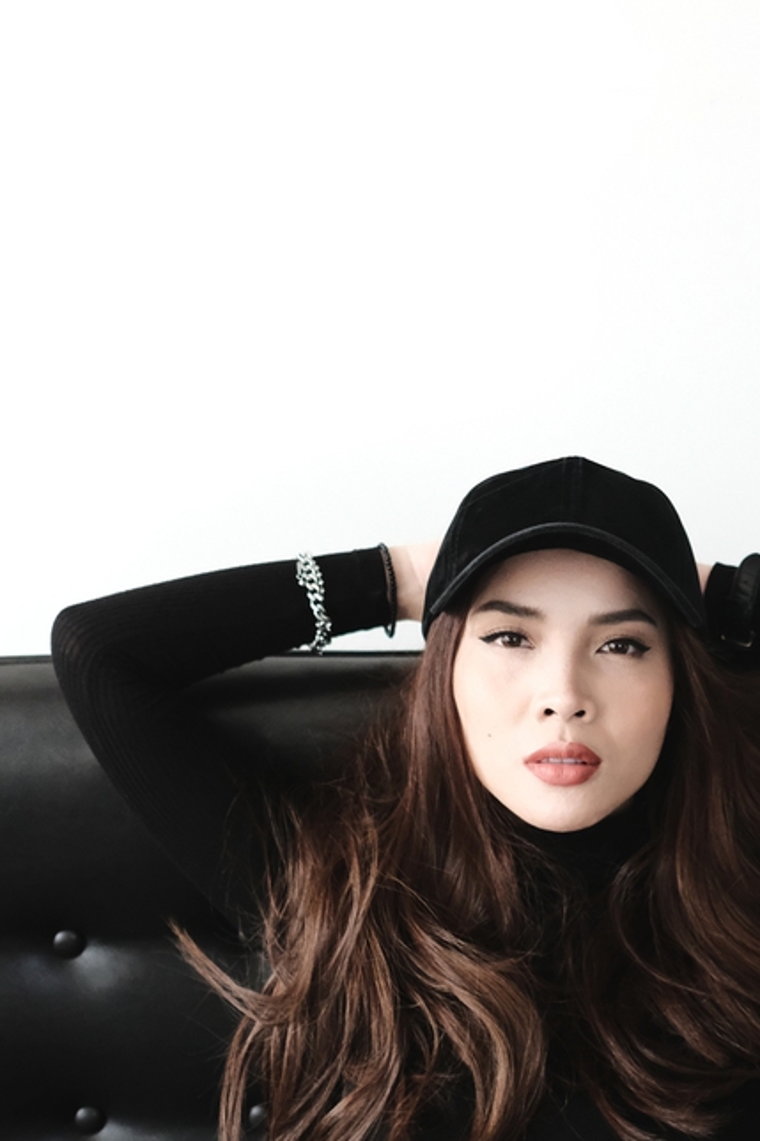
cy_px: 380
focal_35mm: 53
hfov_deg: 25.3
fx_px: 1679
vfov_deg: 37.1
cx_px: 535
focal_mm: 23
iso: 5000
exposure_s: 1/3200
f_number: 1.8
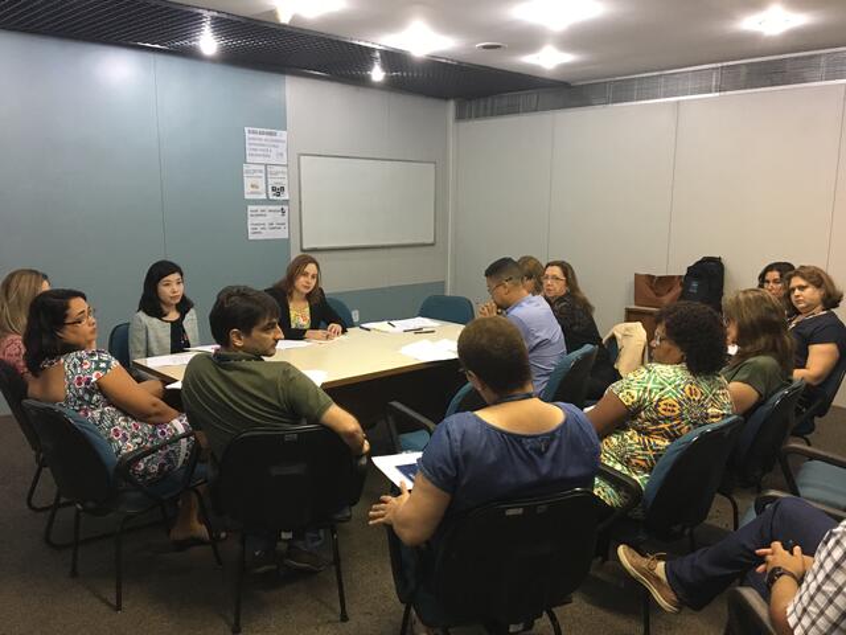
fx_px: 709
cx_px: 423
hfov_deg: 61.7
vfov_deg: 48.2
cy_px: 318
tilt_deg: -8.0
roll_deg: +0.0
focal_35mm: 29
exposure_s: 1/30
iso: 160
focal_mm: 4.15
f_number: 2.2
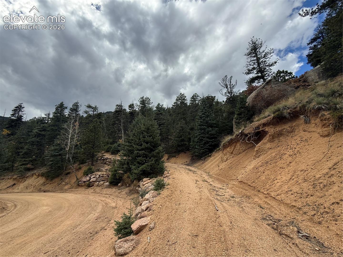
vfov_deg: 85.7
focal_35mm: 14
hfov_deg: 102.1
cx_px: 172
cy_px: 128
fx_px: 139
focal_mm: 2.22
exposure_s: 1/1068
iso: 64
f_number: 2.2
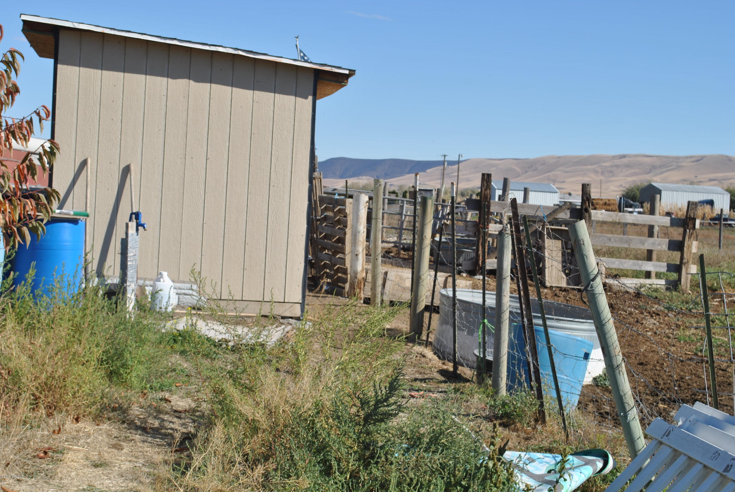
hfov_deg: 31.9
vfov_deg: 21.6
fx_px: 1288
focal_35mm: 63
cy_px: 246
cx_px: 368
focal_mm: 42
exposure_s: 1/250
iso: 100
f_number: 8
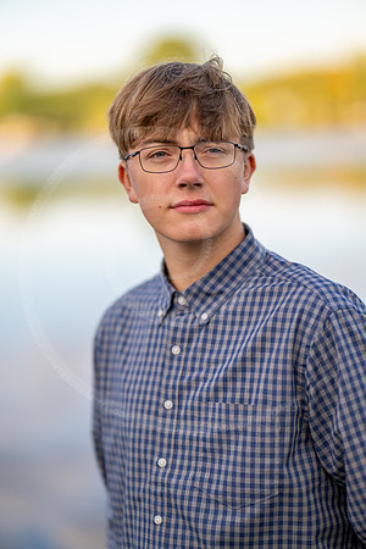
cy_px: 274
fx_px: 1296
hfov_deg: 16.1
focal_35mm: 85
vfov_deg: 23.9
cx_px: 183
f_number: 1.2
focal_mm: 85
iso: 100
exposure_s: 1/1600
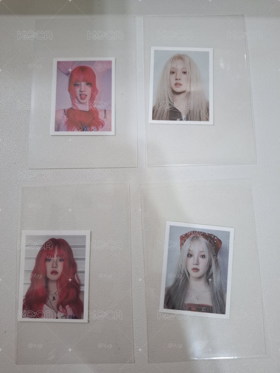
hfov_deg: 58.9
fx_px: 248
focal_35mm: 23
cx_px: 140
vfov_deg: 73.9
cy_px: 186
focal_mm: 5.54
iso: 160
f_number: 1.8
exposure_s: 1/60
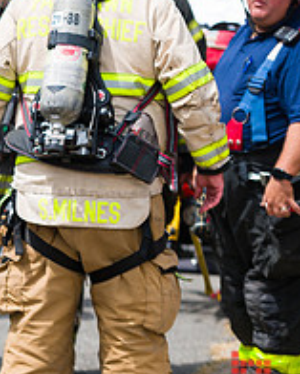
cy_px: 82
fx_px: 3759
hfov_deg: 4.5
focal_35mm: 339
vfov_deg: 5.7
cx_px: -187
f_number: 3.2
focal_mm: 122
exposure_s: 1/2000
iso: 200
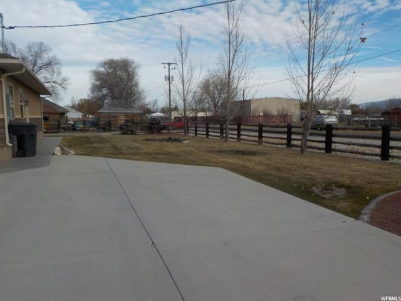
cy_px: 150
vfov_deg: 46.8
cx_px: 200
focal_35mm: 30
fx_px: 348
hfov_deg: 60.0
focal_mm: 4.1
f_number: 3.3
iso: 125
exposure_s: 1/1250
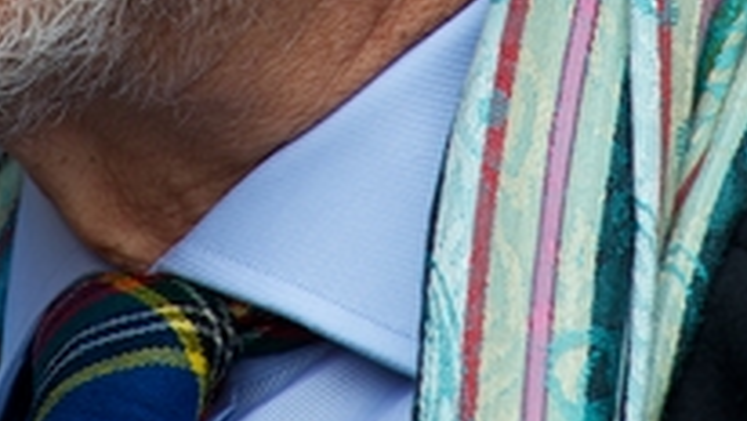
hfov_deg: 3.0
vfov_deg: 1.7
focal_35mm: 711
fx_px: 14087
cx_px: 272
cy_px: -385
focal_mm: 200
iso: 200
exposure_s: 1/125
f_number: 8
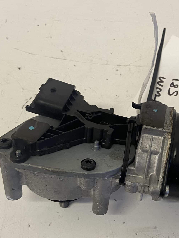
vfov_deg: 37.7
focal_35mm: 50
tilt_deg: -65.8
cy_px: 163
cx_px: 148
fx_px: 345
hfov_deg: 28.4
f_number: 1.8
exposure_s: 1/50
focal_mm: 4.25
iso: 100
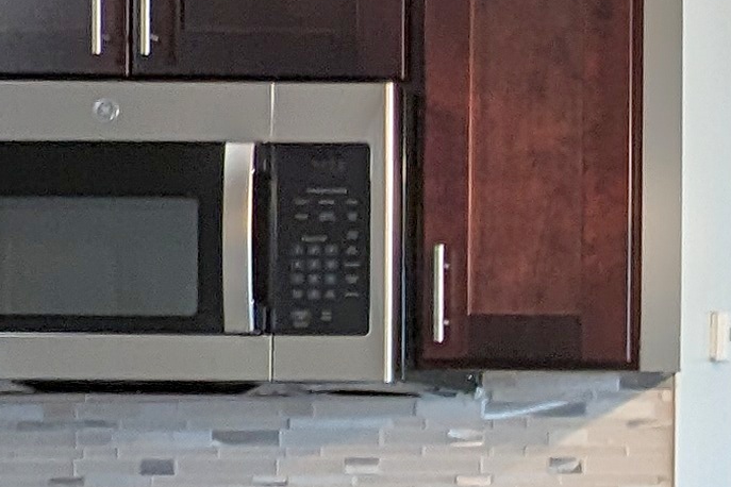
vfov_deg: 13.7
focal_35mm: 99
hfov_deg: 18.4
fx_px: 2010
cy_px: 392
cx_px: 1073
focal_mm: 2.35
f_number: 2.2
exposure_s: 1/24
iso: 69
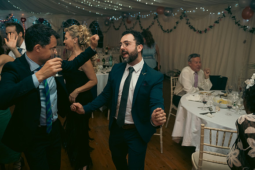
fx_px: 205
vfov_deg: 45.0
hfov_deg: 63.6
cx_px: 128
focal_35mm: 29
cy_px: 85
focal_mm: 29
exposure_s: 1/160
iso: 800
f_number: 3.5
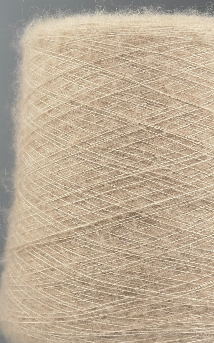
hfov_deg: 36.9
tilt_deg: -6.6
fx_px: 317
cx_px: 144
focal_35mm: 34
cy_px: 190
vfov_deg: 56.6
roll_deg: +0.5
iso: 64
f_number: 1.78
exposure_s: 1/950
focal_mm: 6.76
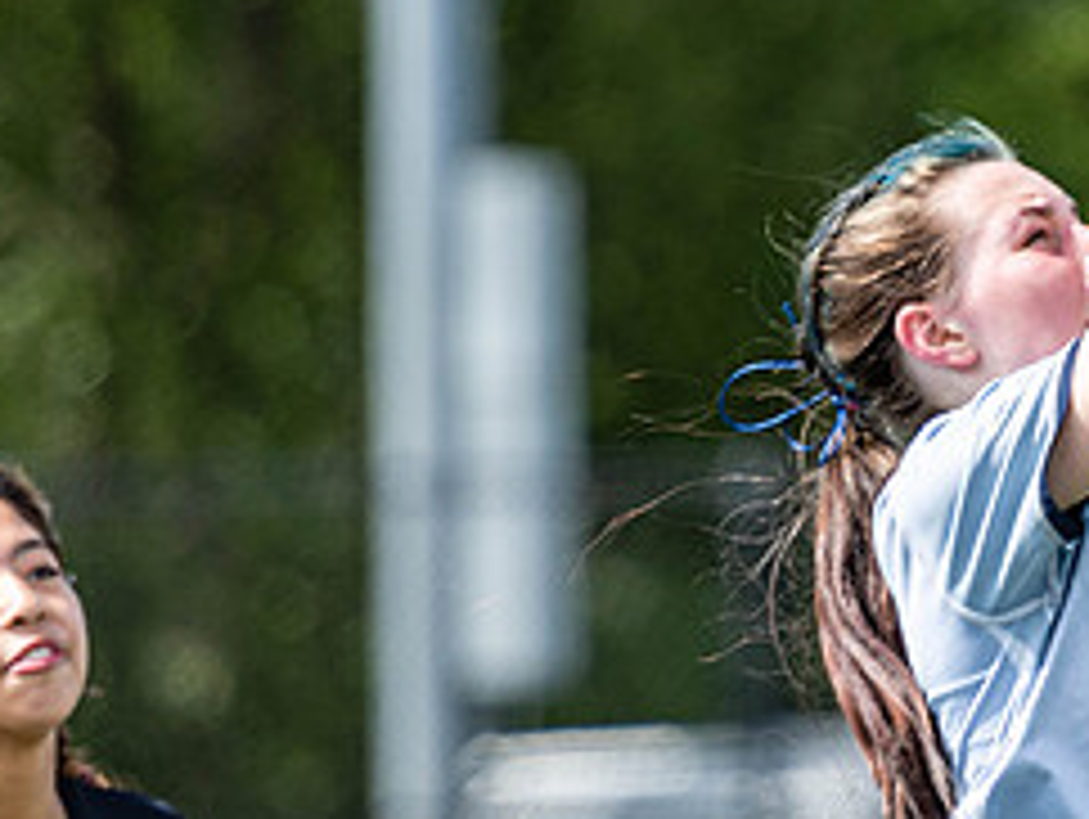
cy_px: 344
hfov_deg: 2.3
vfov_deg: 1.7
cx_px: 1206
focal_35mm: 859
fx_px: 27050
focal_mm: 195
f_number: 2.8
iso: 125
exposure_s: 1/1600
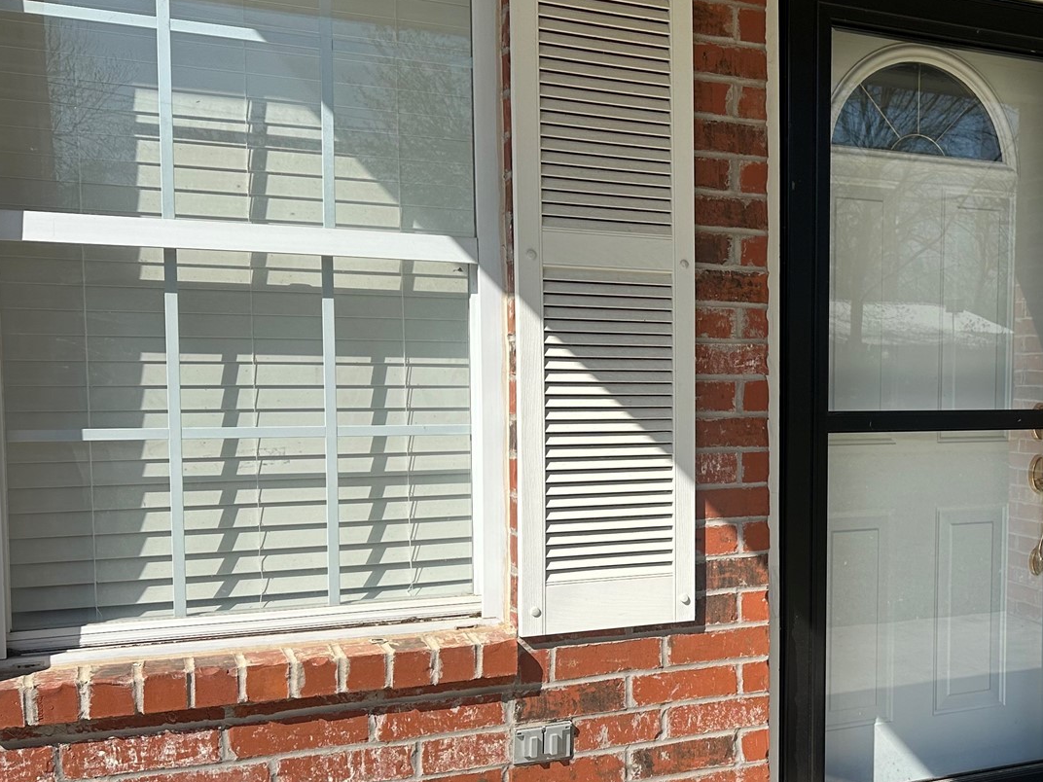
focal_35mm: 43
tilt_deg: -3.4
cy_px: 461
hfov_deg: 41.9
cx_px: 835
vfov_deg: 33.5
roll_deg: -0.6
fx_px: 1296
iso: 80
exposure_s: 1/5263
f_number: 1.78
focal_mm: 6.86
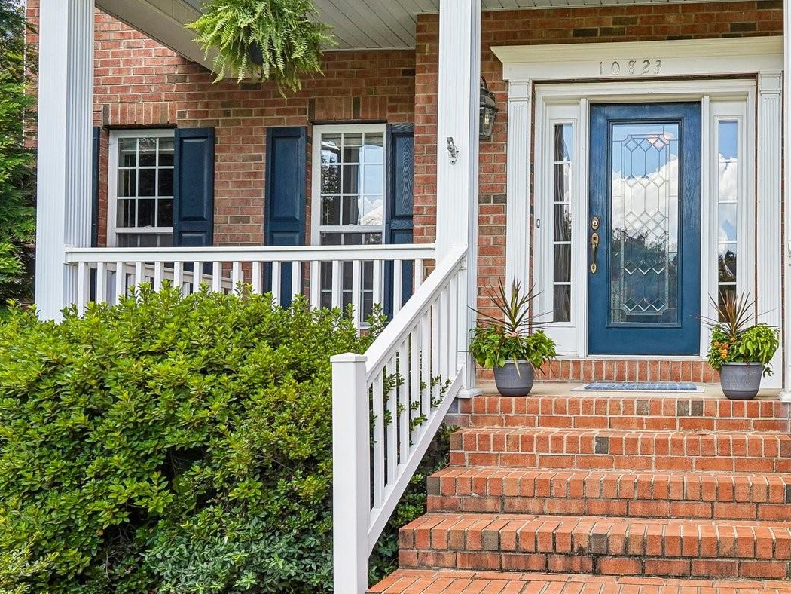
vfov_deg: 45.4
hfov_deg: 54.1
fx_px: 707
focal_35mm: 31
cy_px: 335
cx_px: 642
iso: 400
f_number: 8
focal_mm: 16.5
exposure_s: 1/250
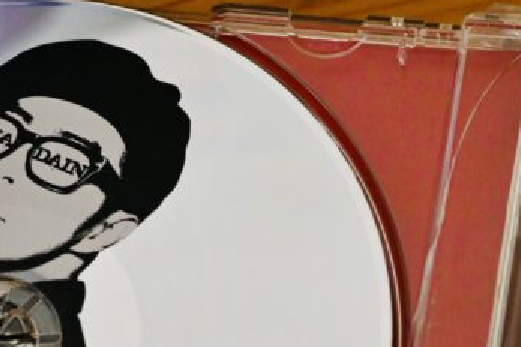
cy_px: 444
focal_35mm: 124
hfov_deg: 16.2
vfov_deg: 10.8
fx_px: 1794
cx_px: 512
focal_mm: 28
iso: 1800
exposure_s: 1/125
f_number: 2.8
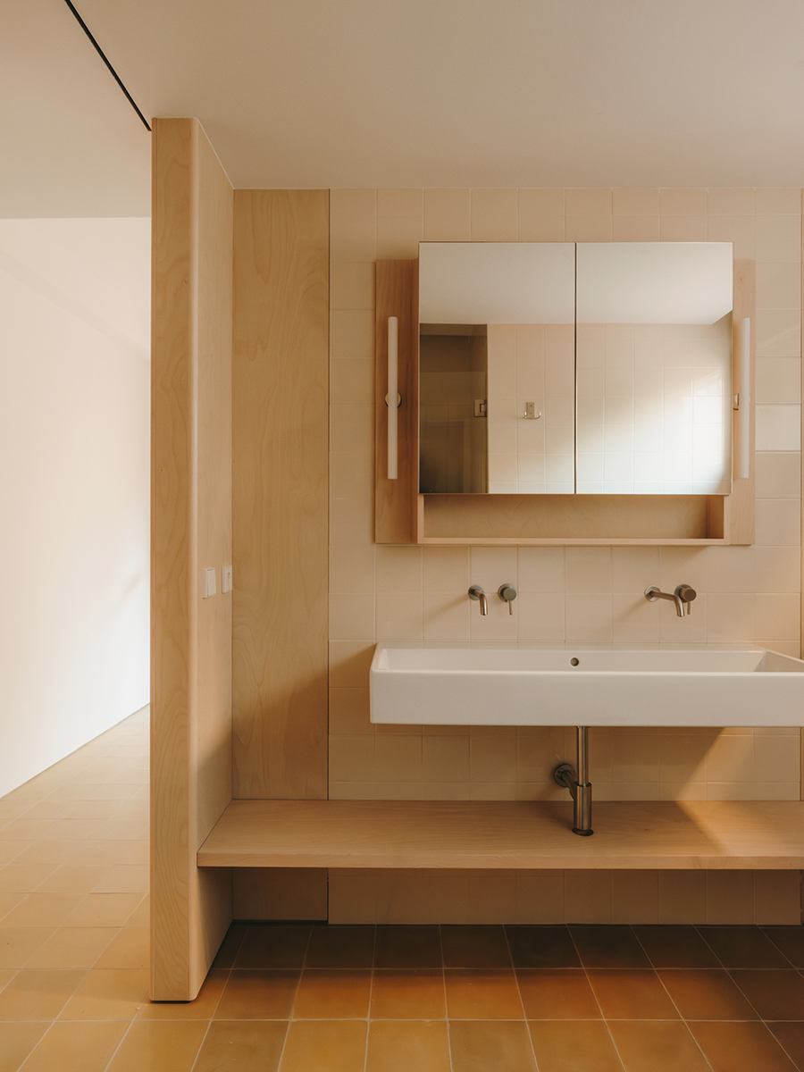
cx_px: 402
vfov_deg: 79.0
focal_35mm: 21
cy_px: 536
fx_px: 650
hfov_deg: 63.4
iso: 2000
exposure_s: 1/10
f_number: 8
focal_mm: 27
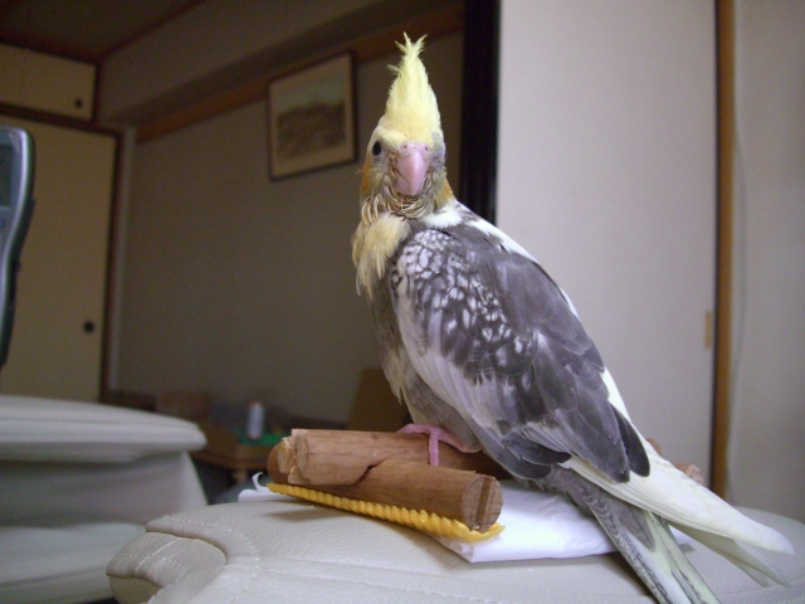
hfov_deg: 49.0
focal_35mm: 38
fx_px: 884
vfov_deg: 37.7
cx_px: 402
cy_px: 302
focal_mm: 7.9
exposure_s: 1/60
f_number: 2.8
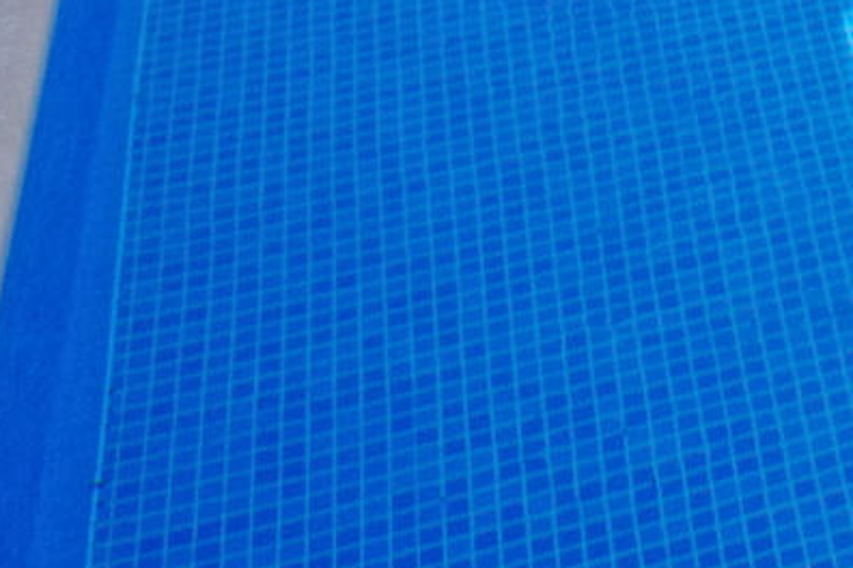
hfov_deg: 16.2
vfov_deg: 8.9
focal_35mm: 106
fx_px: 2511
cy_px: -1419
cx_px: 1542
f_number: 9
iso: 400
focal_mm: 10
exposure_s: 1/320
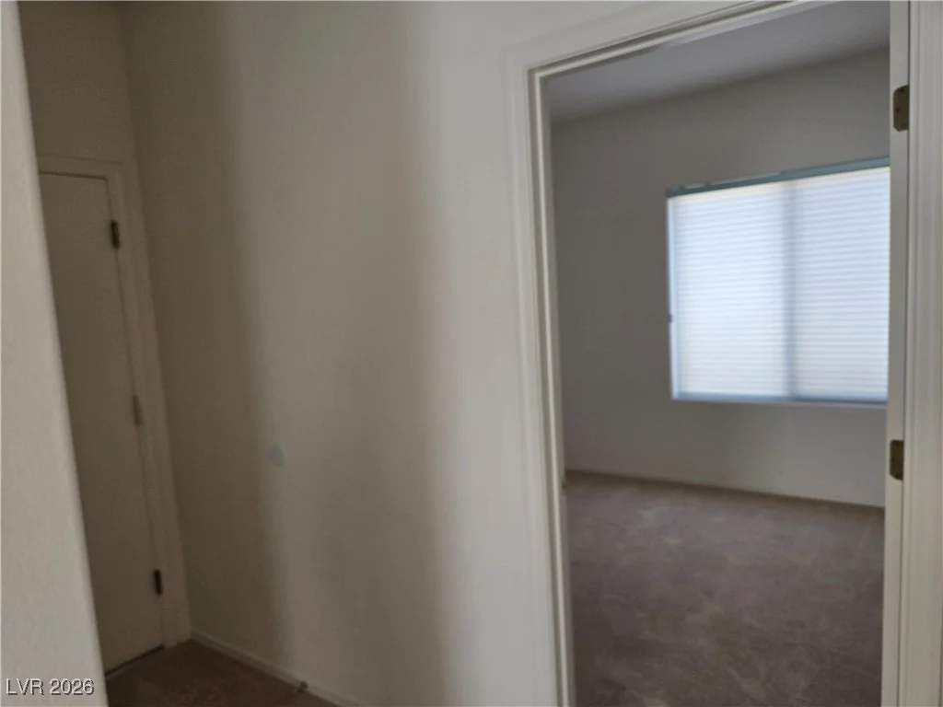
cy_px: 354
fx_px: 627
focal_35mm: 23
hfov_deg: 73.9
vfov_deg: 58.9
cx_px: 472
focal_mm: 5.4
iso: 80
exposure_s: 1/120
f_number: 1.8
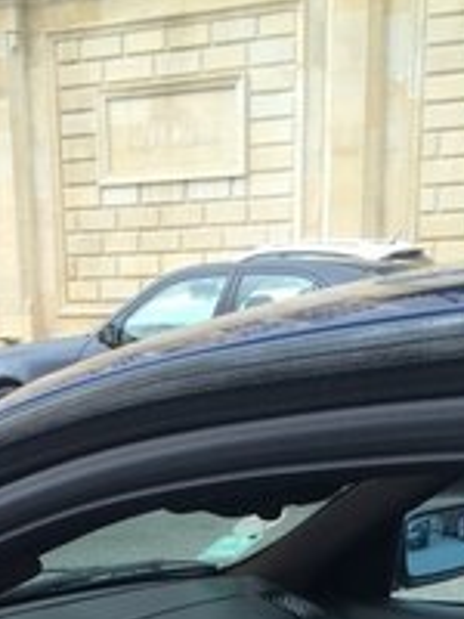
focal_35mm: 72
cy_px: 764
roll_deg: +2.7
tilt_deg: -21.8
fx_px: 1287
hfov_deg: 20.3
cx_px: 142
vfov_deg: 24.3
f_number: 2.2
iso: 32
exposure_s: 1/146
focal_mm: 4.15
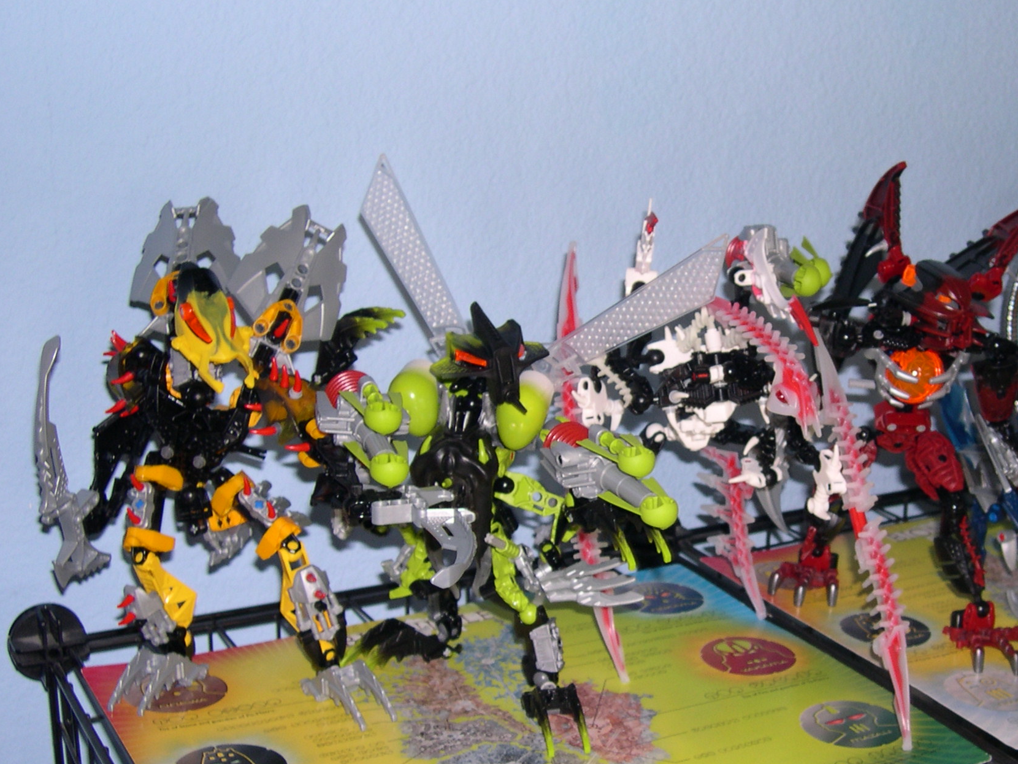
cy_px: 425
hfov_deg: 36.4
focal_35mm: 52
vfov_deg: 28.0
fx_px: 1529
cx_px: 684
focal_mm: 8
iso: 100
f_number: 2.8
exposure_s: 1/60
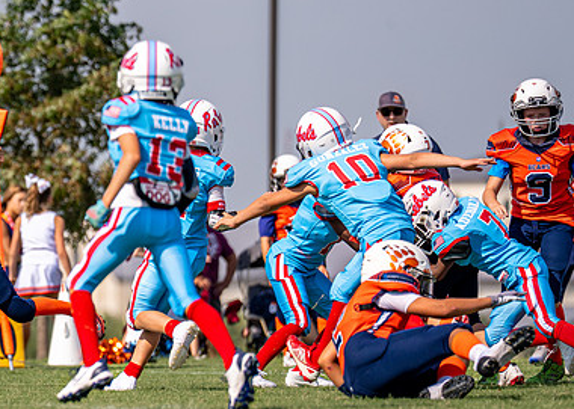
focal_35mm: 500
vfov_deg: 2.9
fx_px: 8147
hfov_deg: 4.0
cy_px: 233
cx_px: -107
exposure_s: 1/3200
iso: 125
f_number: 2.8
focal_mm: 200
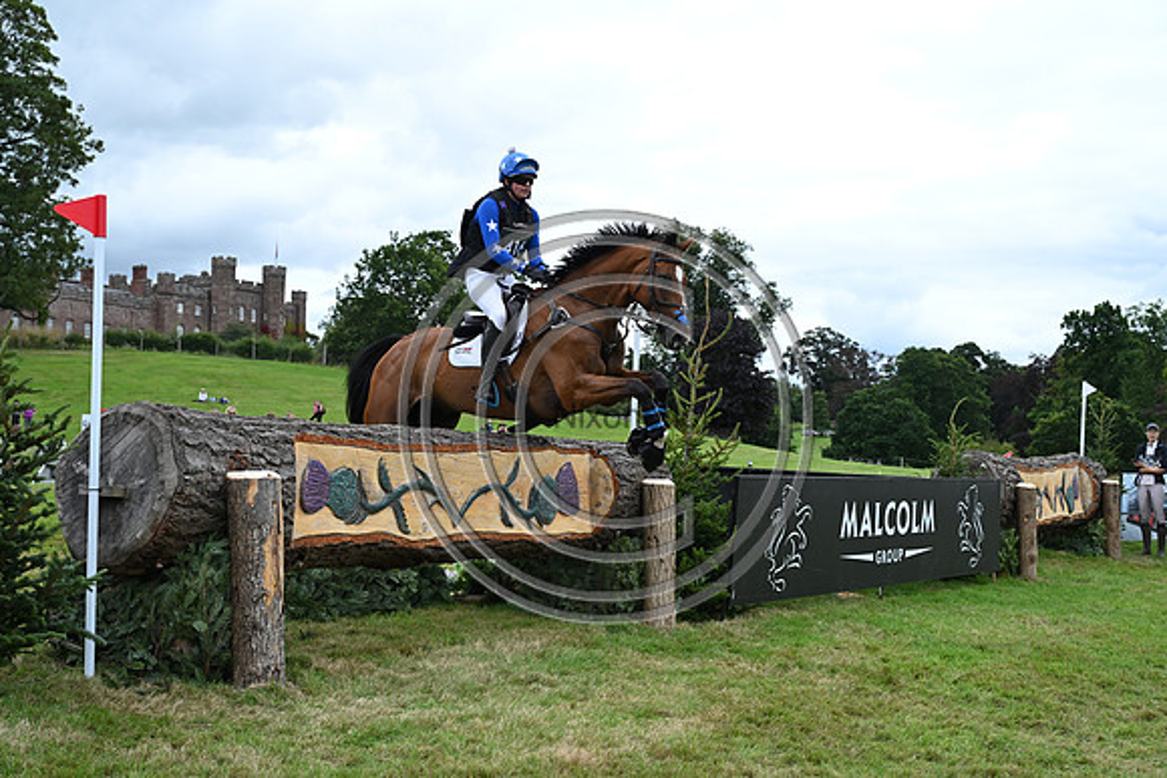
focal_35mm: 50
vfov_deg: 27.0
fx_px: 1621
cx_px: 584
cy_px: 389
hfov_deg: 39.6
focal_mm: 50
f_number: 5.6
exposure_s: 1/1250
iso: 720
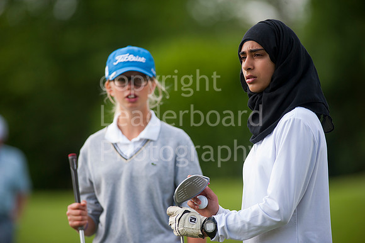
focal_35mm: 300
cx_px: 182
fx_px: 3040
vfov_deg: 4.6
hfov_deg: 6.9
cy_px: 122
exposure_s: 1/2500
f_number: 4
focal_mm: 300
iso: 320
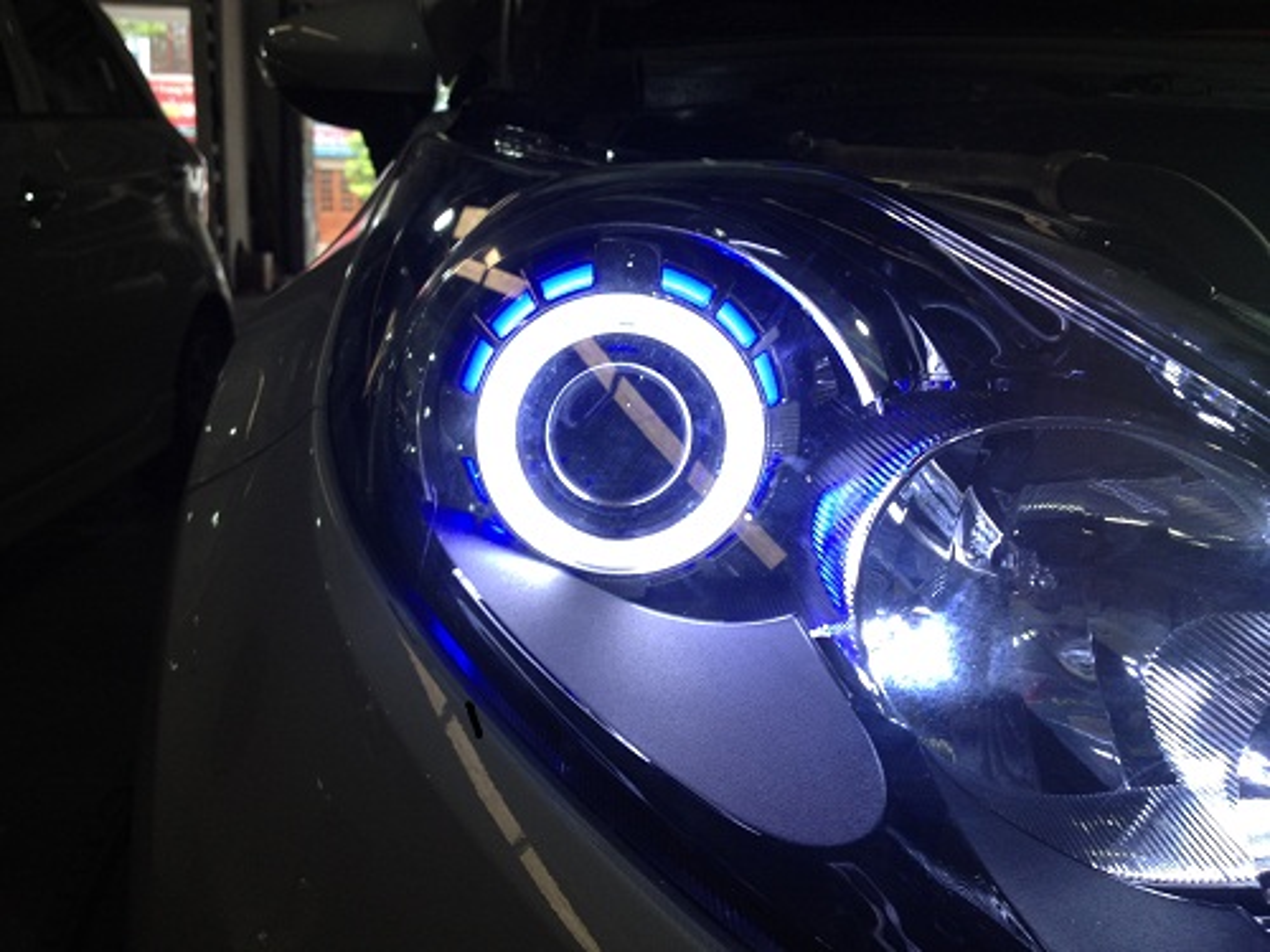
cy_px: 476
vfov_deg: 40.7
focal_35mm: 35
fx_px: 1284
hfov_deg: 52.6
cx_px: 635
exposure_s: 1/40
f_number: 2.4
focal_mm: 4.28
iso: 64
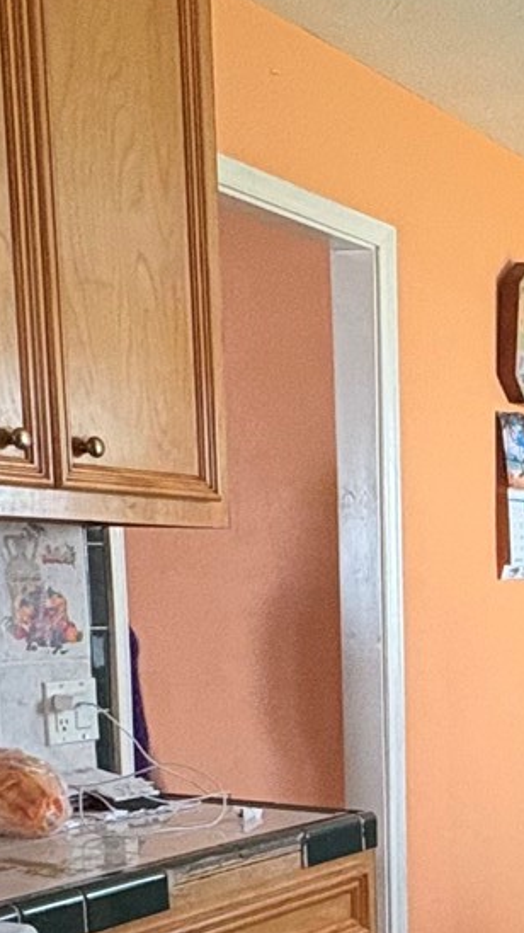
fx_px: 1409
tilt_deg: -8.3
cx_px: 757
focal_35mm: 57
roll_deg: -2.5
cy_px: 802
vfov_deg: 34.9
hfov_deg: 18.9
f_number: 2.2
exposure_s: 1/60
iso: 320
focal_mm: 2.22
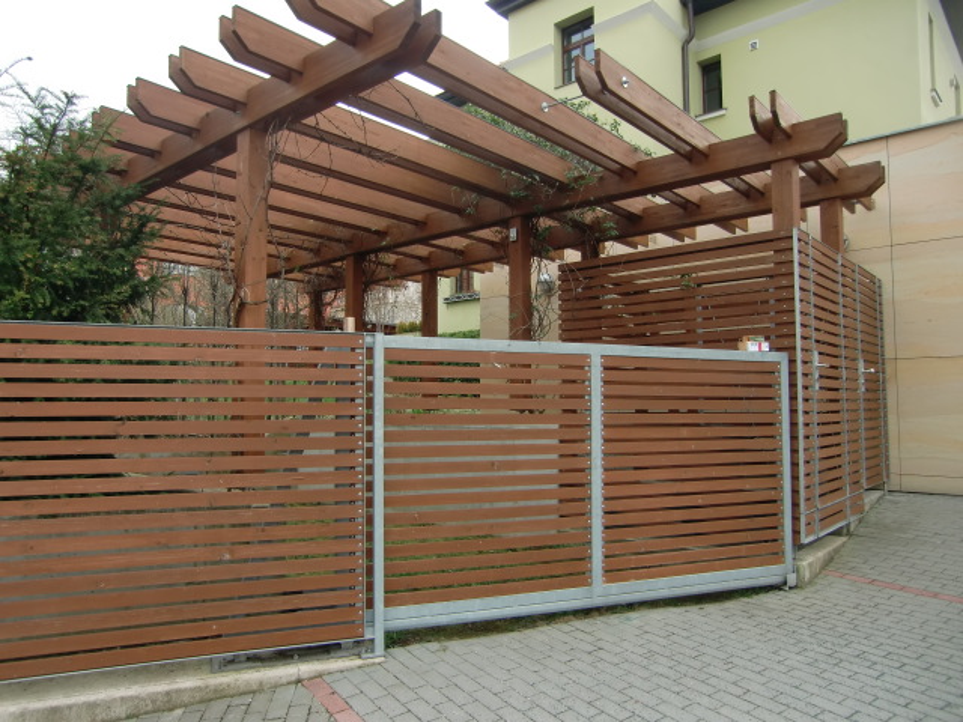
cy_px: 361
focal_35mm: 24
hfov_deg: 71.6
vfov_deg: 56.8
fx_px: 668
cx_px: 482
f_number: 3.2
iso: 64
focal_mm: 4.3
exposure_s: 1/100
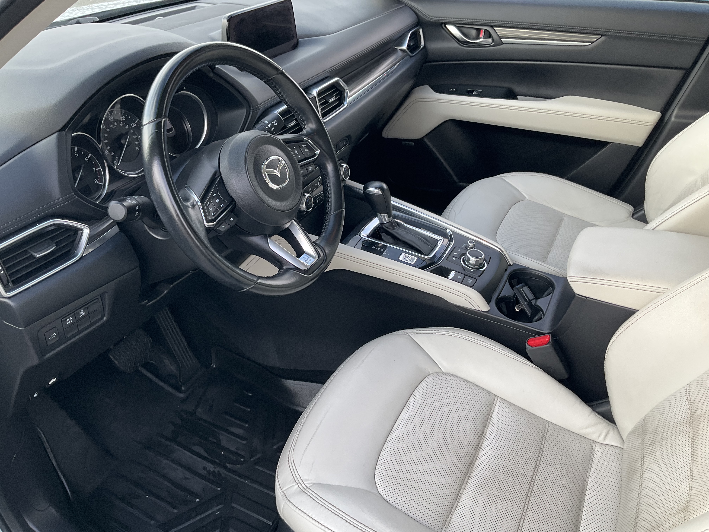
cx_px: 354
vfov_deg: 48.2
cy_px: 266
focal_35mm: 29
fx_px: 594
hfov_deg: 61.7
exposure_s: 1/122
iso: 25
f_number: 1.8
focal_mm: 3
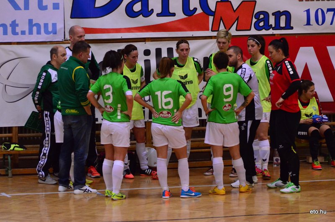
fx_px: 2368
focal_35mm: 255
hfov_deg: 8.1
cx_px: 168
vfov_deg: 5.4
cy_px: 111
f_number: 5
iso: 5000
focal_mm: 170
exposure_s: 1/400
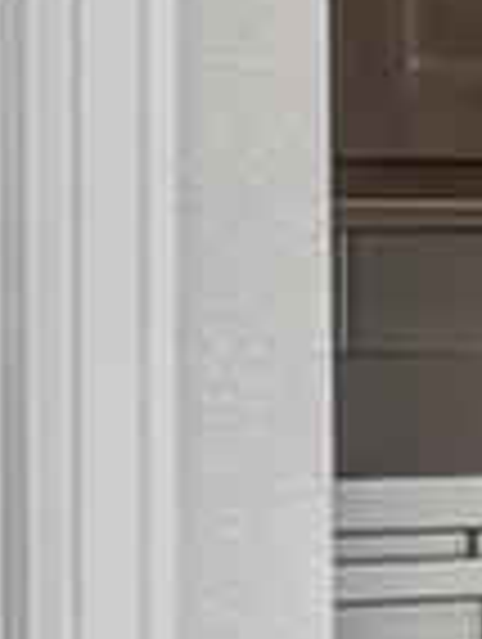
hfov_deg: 4.6
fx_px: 3302
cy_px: 279
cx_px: 3230
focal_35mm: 178
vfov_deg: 11.1
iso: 500
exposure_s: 1/30
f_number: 8
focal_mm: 11
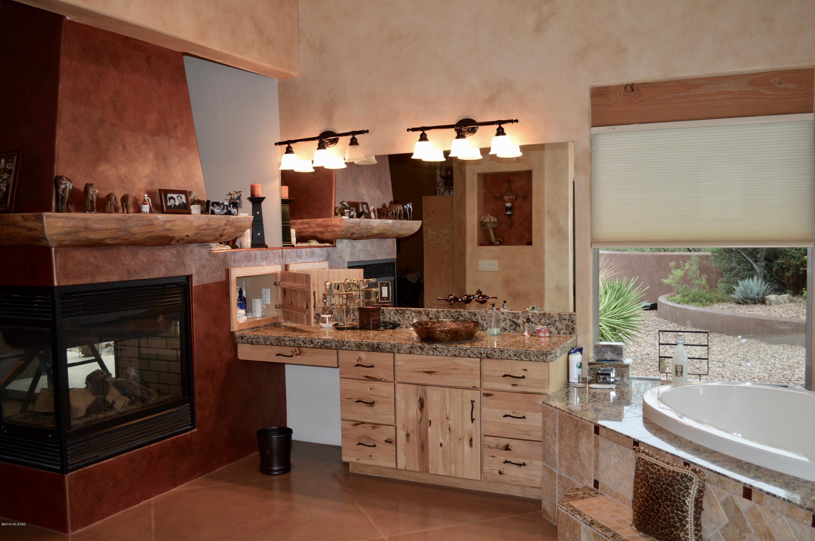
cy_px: 270
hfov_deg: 62.0
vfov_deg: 43.5
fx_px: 678
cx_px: 408
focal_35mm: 30
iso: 500
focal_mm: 20
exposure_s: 1/60
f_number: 3.8
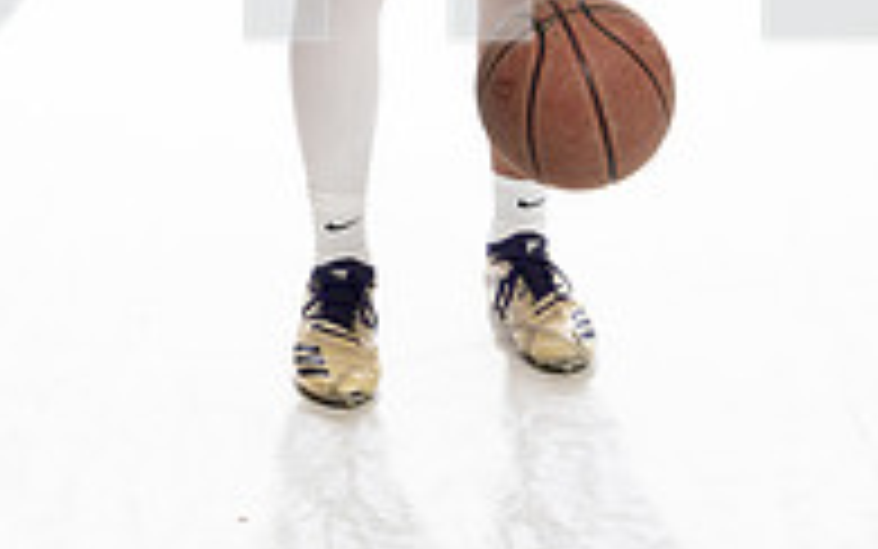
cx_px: 405
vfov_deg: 10.3
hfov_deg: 17.4
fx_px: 2872
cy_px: -410
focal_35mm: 120
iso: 800
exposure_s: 1/250
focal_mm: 51
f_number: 8
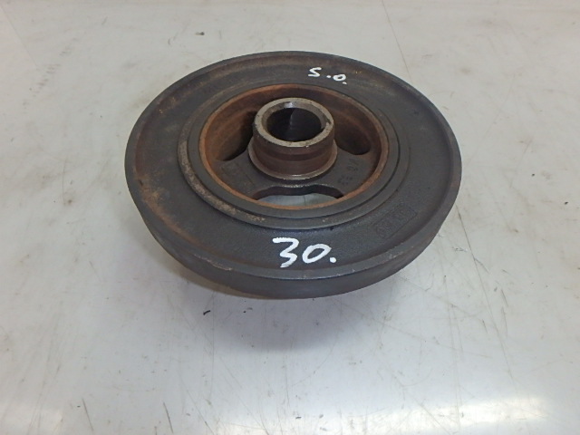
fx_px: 352
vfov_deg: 63.4
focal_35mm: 21
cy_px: 218
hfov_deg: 79.0
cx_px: 290
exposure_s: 1/30
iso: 320
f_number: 6
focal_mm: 3.7
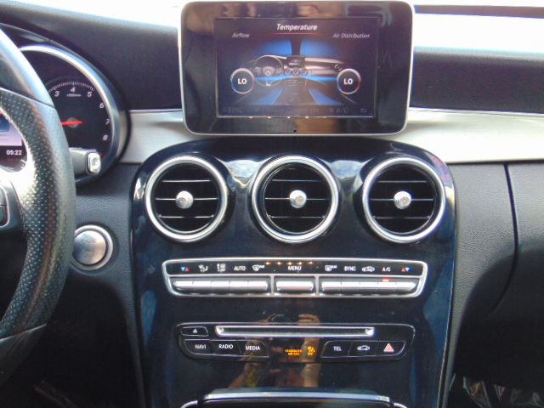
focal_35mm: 39
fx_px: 613
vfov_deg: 36.8
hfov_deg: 47.9
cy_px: 204
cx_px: 272
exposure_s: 1/30
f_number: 3.3
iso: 200
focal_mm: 6.9
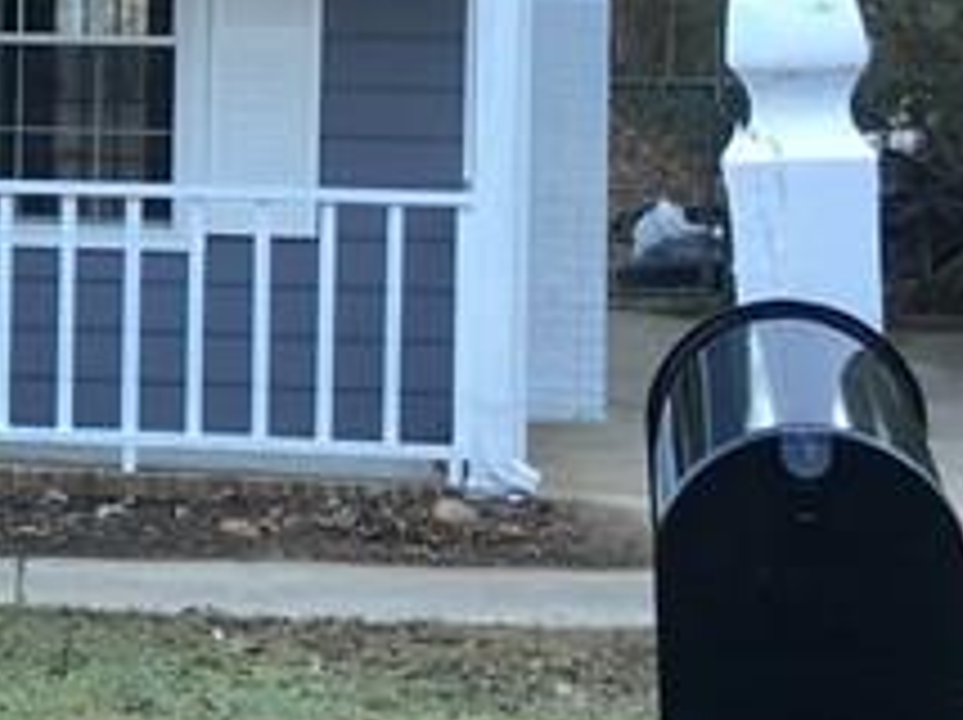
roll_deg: -0.7
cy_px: 63
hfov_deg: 12.5
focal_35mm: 139
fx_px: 3863
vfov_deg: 10.6
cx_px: -940
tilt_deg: -1.0
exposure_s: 1/40
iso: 25
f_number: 2.2
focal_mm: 4.15
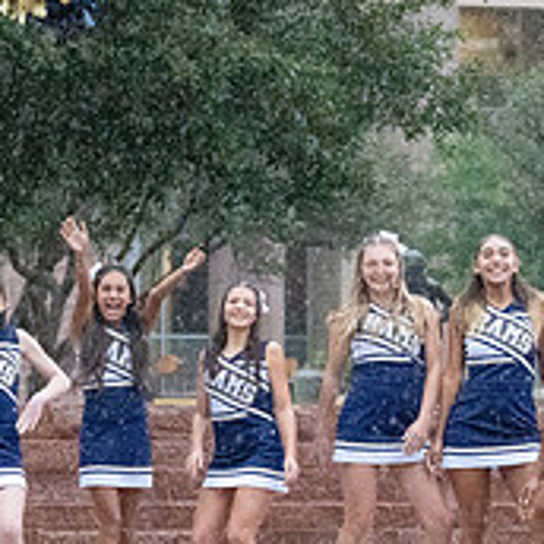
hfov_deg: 6.2
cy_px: 335
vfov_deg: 6.2
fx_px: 5049
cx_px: 71
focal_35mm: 284
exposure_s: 1/1000
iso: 12800
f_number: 3.5
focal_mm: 70
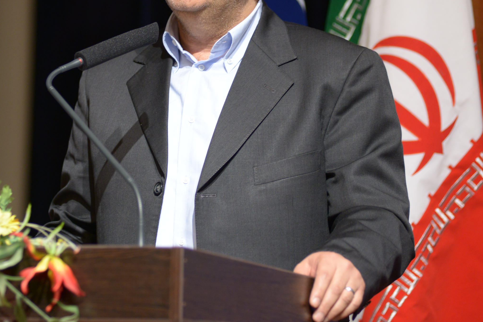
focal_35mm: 245
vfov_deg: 5.6
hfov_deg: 8.4
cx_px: 146
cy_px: 49
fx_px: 3288
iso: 800
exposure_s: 1/60
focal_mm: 135
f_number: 2.8
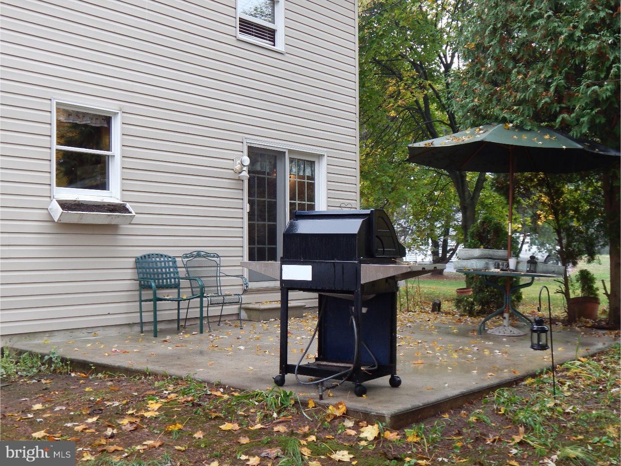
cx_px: 310
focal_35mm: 43
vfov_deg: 33.6
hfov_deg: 43.9
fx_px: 771
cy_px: 233
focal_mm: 7.7
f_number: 3.6
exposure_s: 1/60
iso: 125
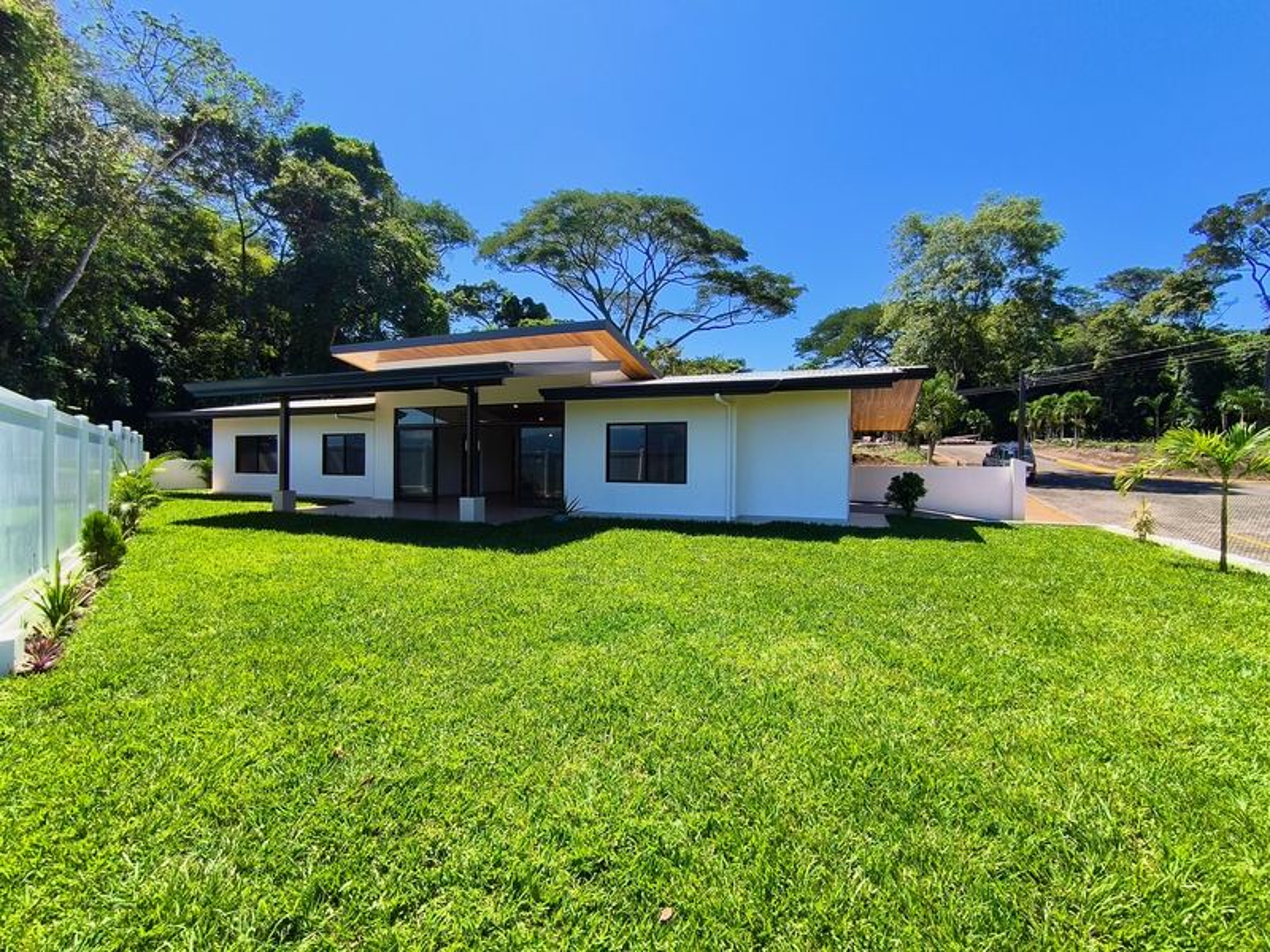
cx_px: 635
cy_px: 476
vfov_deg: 78.1
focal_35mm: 16
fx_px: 587
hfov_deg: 94.5
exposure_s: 1/1414
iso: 50
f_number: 2.2
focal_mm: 1.65
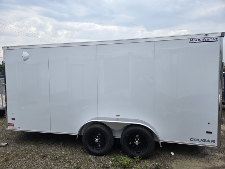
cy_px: 84
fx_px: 149
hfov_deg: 73.9
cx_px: 112
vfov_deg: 58.9
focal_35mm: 23
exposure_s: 1/758
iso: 25
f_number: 1.8
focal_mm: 5.4
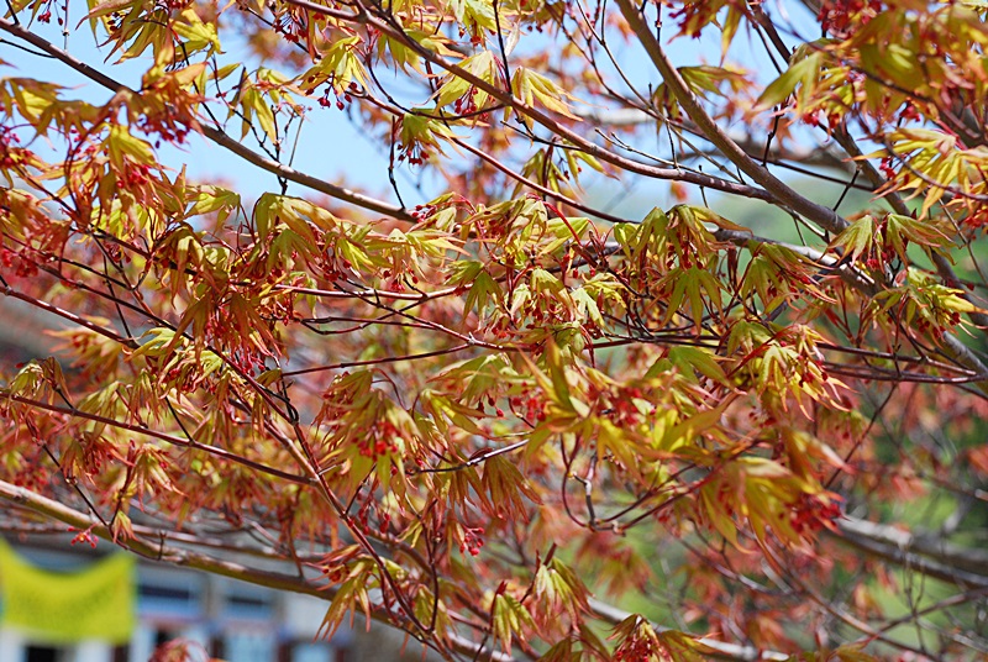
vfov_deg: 13.9
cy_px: 331
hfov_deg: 20.6
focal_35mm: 99
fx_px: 2721
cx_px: 494
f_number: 6.3
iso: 400
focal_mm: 66
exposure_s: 1/800
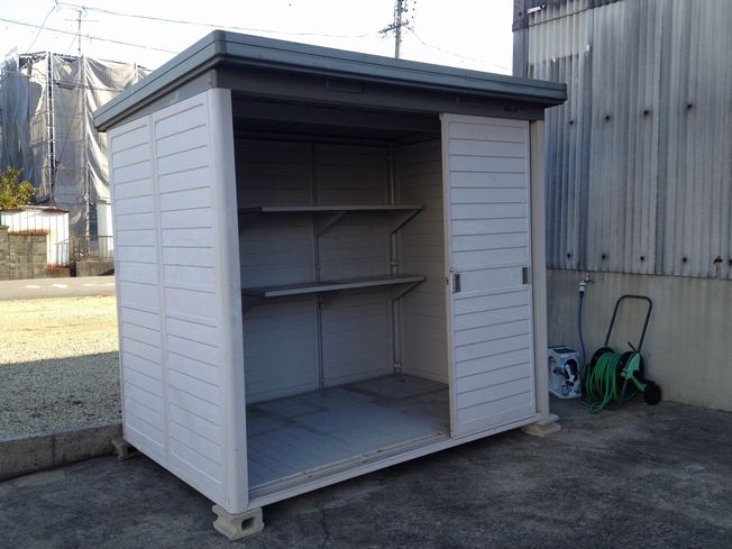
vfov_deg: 40.7
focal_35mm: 35
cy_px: 274
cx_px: 366
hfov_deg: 52.6
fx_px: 740
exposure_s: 1/332
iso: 50
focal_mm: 4.28
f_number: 2.4
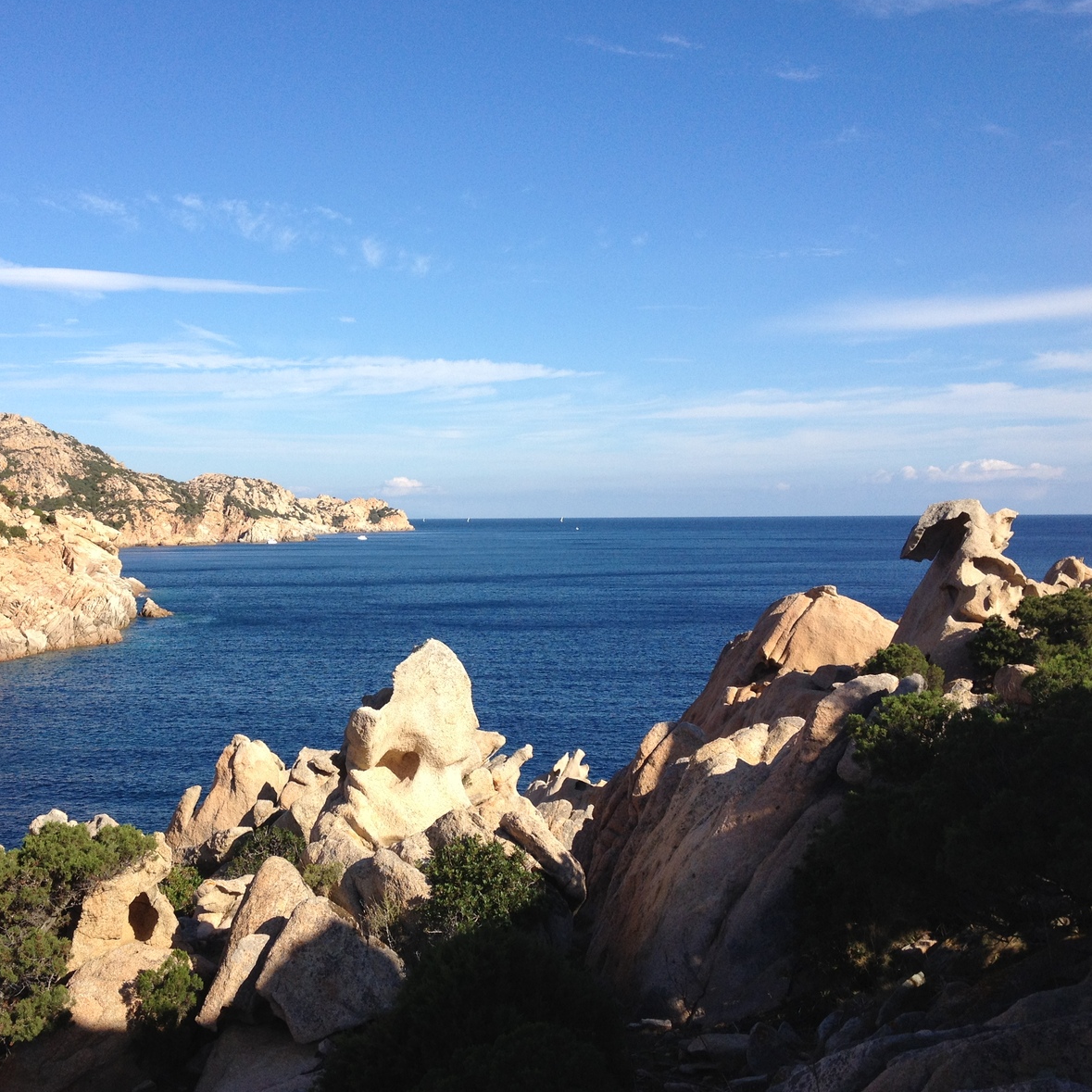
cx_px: 400
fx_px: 1499
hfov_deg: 39.7
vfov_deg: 40.0
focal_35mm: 42
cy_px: 538
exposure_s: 1/1672
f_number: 2.4
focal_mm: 4.28
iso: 64
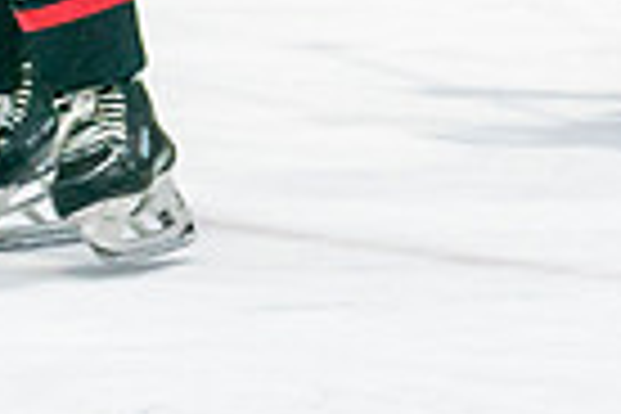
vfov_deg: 1.5
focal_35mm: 937
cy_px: -384
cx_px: 930
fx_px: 16162
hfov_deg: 2.2
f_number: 3.2
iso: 500
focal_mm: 123
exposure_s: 1/640
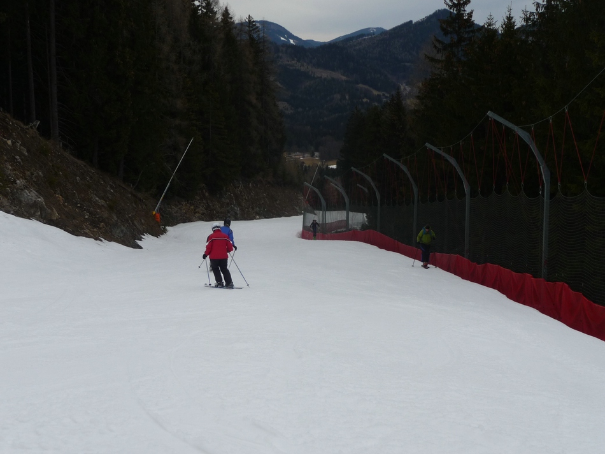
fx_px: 961
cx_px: 302
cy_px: 227
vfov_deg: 26.5
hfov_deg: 34.9
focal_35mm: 55
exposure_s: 1/640
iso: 100
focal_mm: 9.3
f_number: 4.3
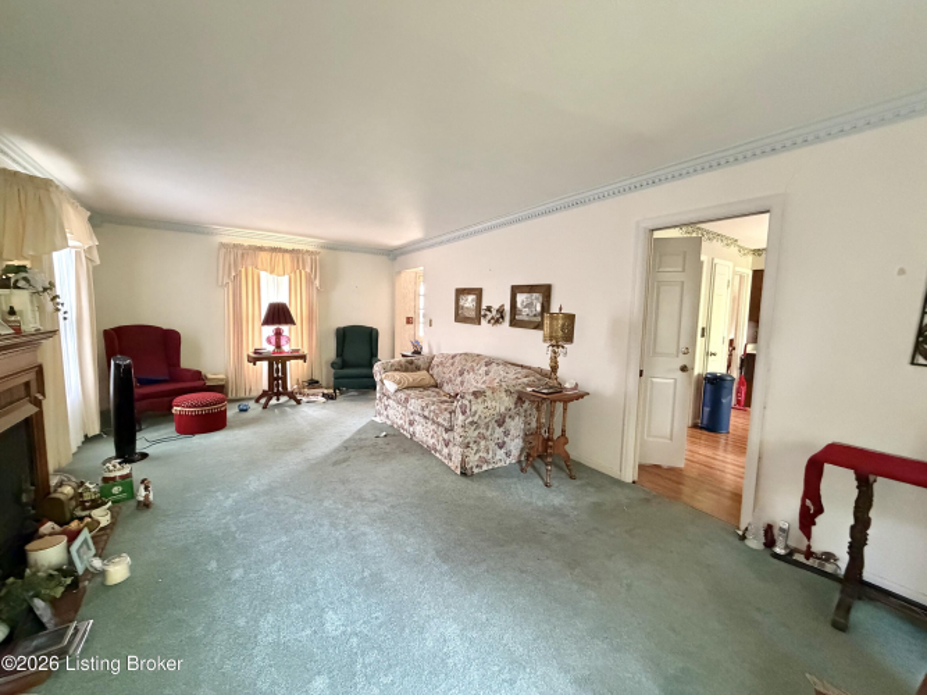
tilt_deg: -3.9
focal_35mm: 14
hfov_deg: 102.1
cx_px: 464
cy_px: 348
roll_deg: -1.2
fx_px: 375
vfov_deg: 85.7
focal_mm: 2.22
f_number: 2.2
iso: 1000
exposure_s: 1/60
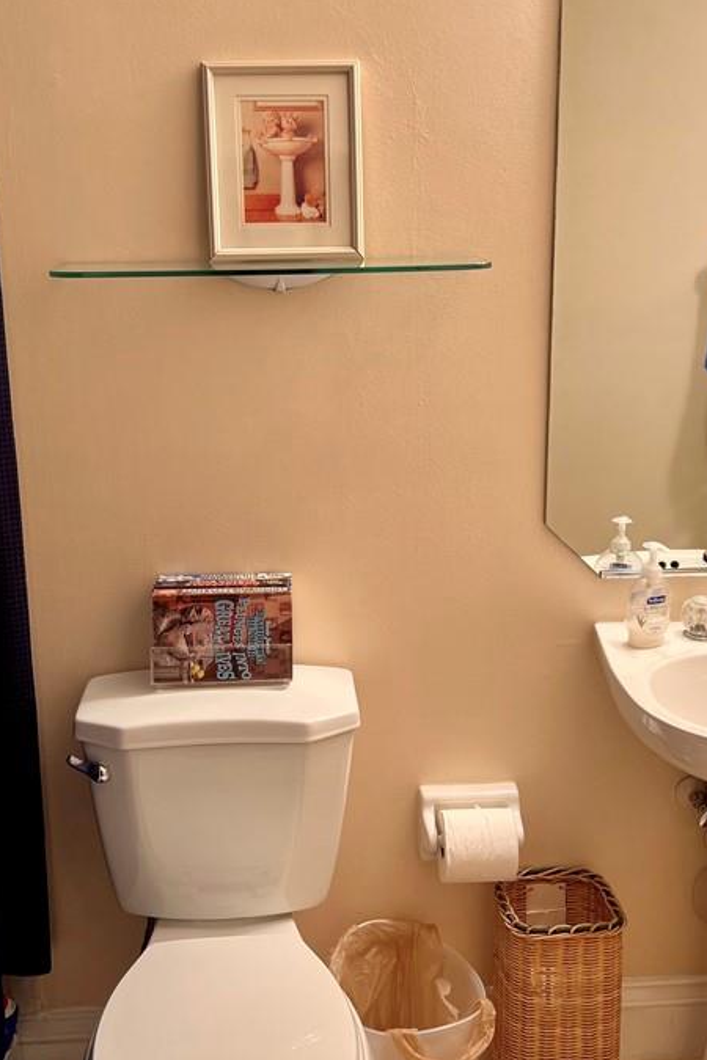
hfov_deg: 32.6
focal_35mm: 41
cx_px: 343
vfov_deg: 47.4
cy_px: 496
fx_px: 1208
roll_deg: +1.1
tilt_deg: -13.5
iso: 64
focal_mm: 5.7
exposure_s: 1/60
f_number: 1.5
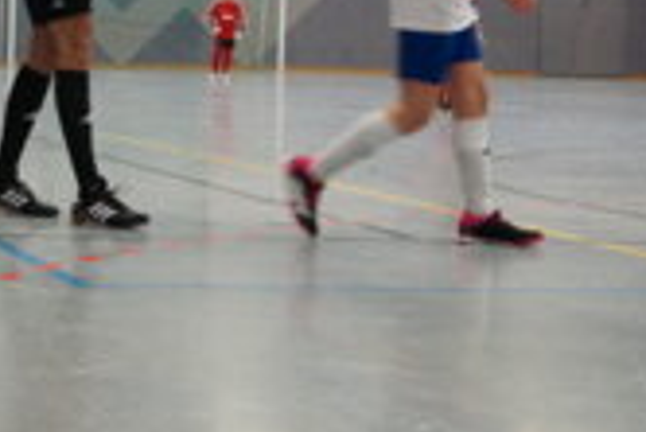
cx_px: 16
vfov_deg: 10.8
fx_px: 2267
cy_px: 58
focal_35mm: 126
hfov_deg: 15.9
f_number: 7.1
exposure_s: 1/60
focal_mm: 35
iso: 1250
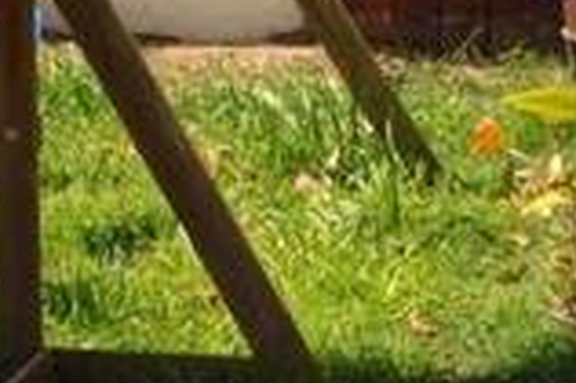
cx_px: -817
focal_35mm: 175
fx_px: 2797
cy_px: -332
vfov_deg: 7.6
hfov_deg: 10.2
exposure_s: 1/160
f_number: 13
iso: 200
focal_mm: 18
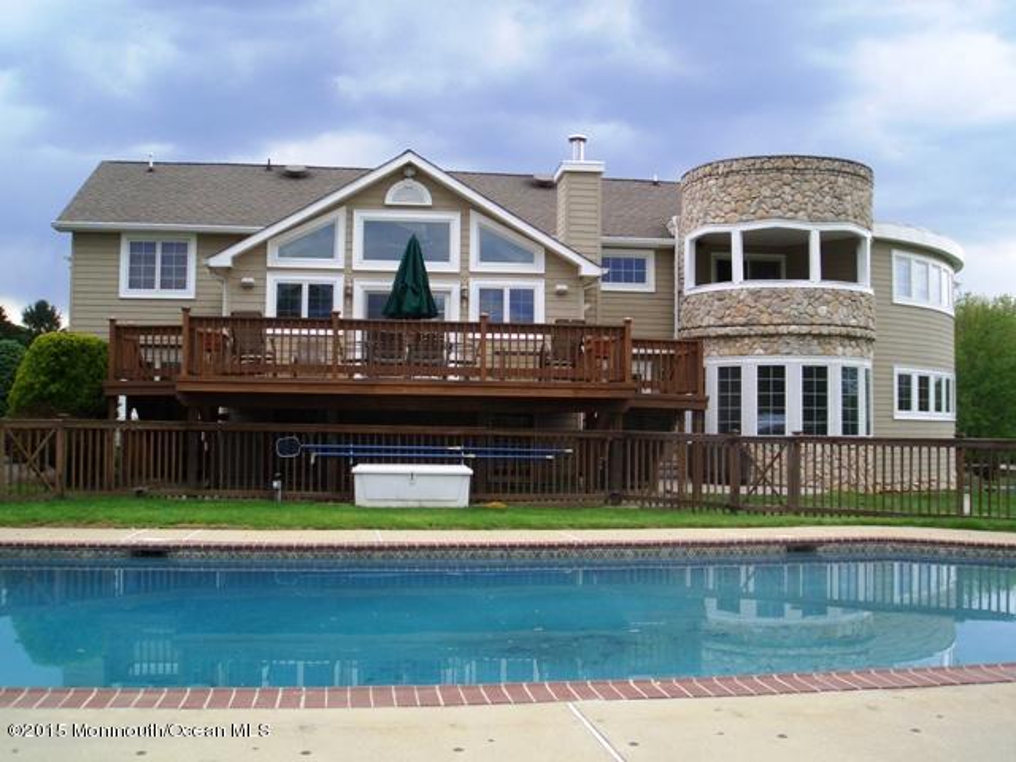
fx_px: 1057
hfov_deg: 51.4
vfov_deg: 39.7
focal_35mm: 36
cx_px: 508
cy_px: 381
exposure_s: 1/160
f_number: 4
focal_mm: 4.8
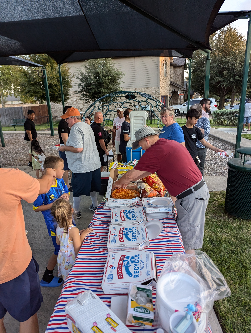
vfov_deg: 71.5
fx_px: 231
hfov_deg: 56.9
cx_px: 126
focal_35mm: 24
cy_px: 166
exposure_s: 1/740
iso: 453
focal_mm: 6.81
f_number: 1.85
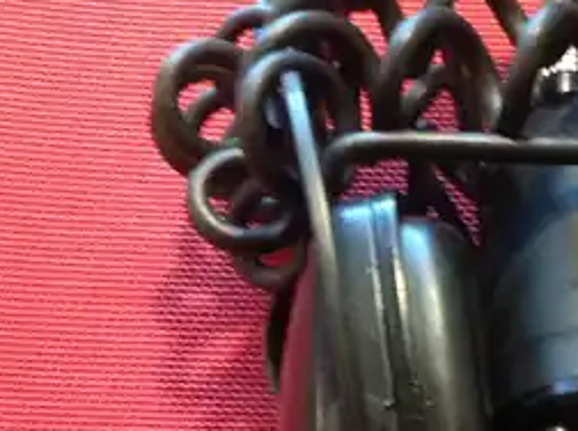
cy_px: 424
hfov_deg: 14.1
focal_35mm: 139
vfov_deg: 10.6
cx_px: 518
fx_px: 2317
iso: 320
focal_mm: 4.28
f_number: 2.4
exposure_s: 1/15
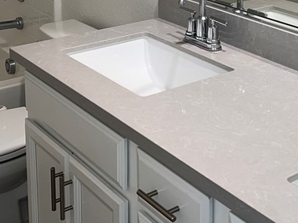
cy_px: -30
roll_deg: -0.2
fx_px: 603
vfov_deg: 20.0
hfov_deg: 27.7
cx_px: 187
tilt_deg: -10.7
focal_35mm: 70
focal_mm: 5.7
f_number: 1.5
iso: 32
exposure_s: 1/33
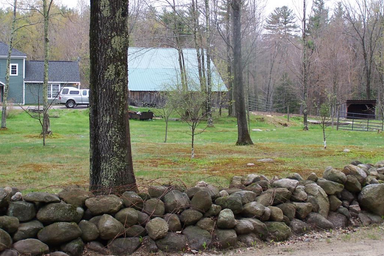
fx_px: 747
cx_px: 192
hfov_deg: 28.8
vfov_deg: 19.5
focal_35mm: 70
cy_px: 114
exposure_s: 1/45
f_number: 3.2
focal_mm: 11.1
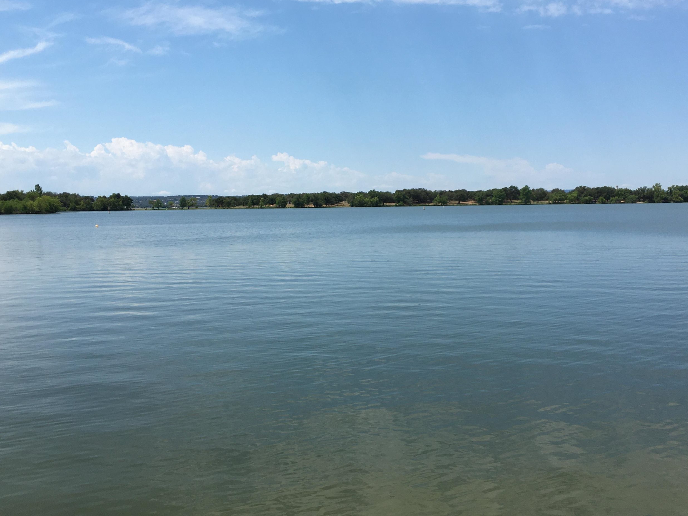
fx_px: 715
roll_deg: +0.6
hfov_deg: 51.4
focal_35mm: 36
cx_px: 352
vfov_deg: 39.6
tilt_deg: +0.3
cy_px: 236
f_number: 2.2
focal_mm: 4.15
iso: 25
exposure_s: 1/2959
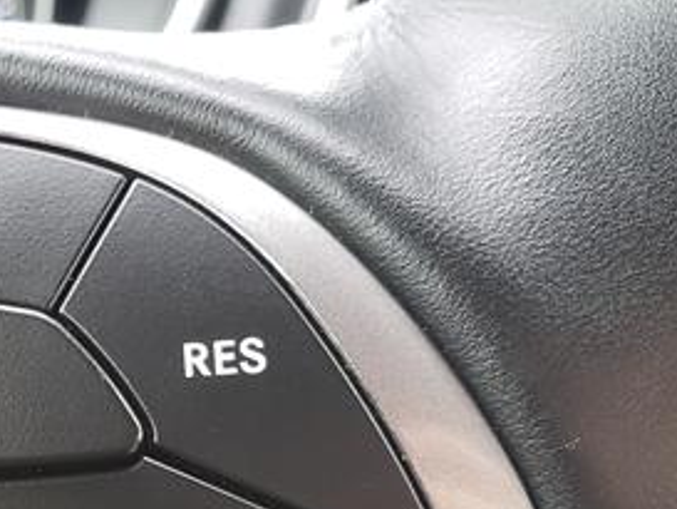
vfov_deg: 22.6
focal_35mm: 61
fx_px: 1194
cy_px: 571
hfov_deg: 28.9
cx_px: -55
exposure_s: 1/38
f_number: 2.4
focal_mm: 4.3
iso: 250
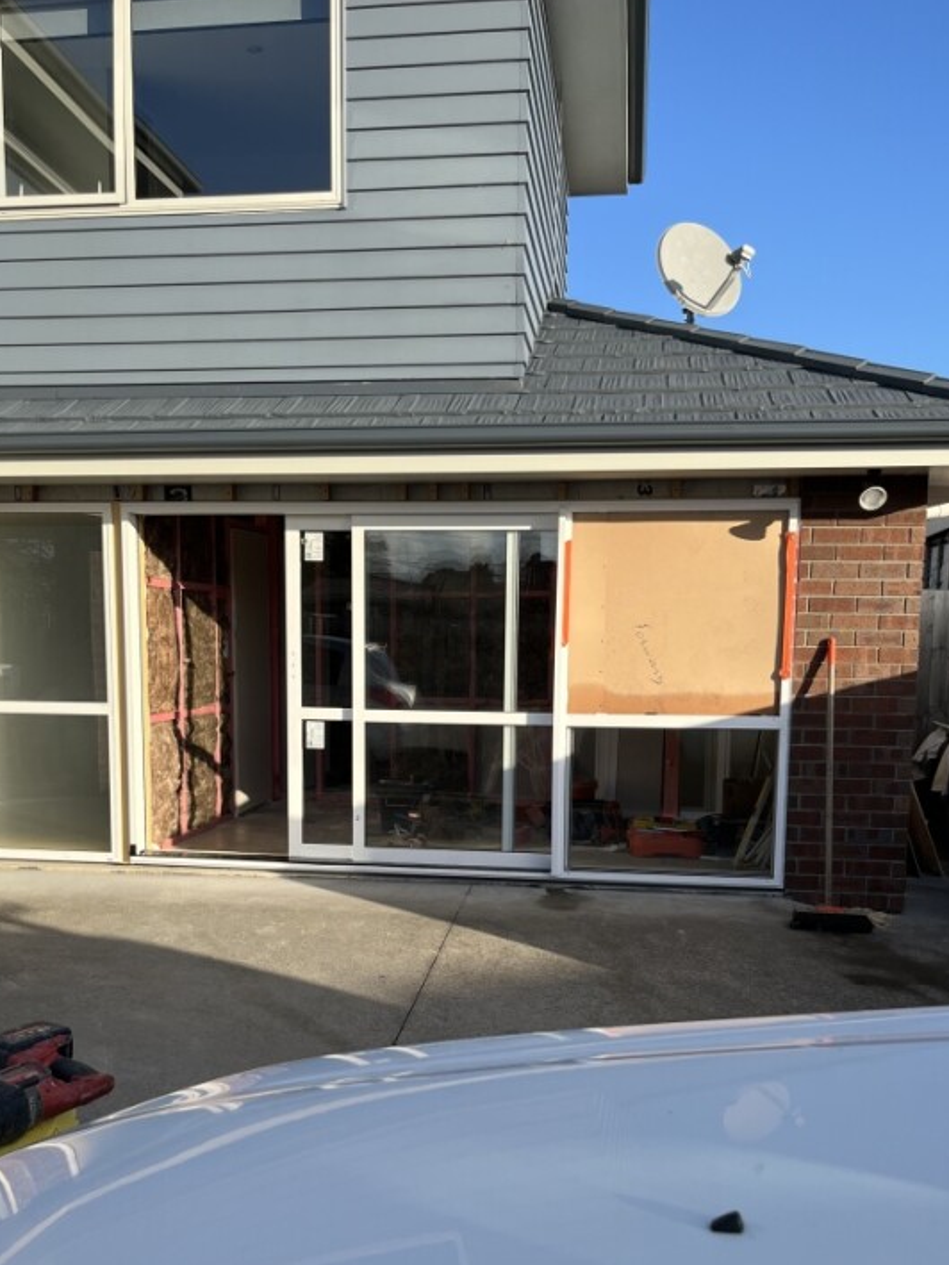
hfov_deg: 42.9
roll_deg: +1.5
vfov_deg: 54.8
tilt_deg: -7.0
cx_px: 447
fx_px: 1206
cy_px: 774
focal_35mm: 33
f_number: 1.6
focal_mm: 5.1
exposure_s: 1/1957
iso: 50
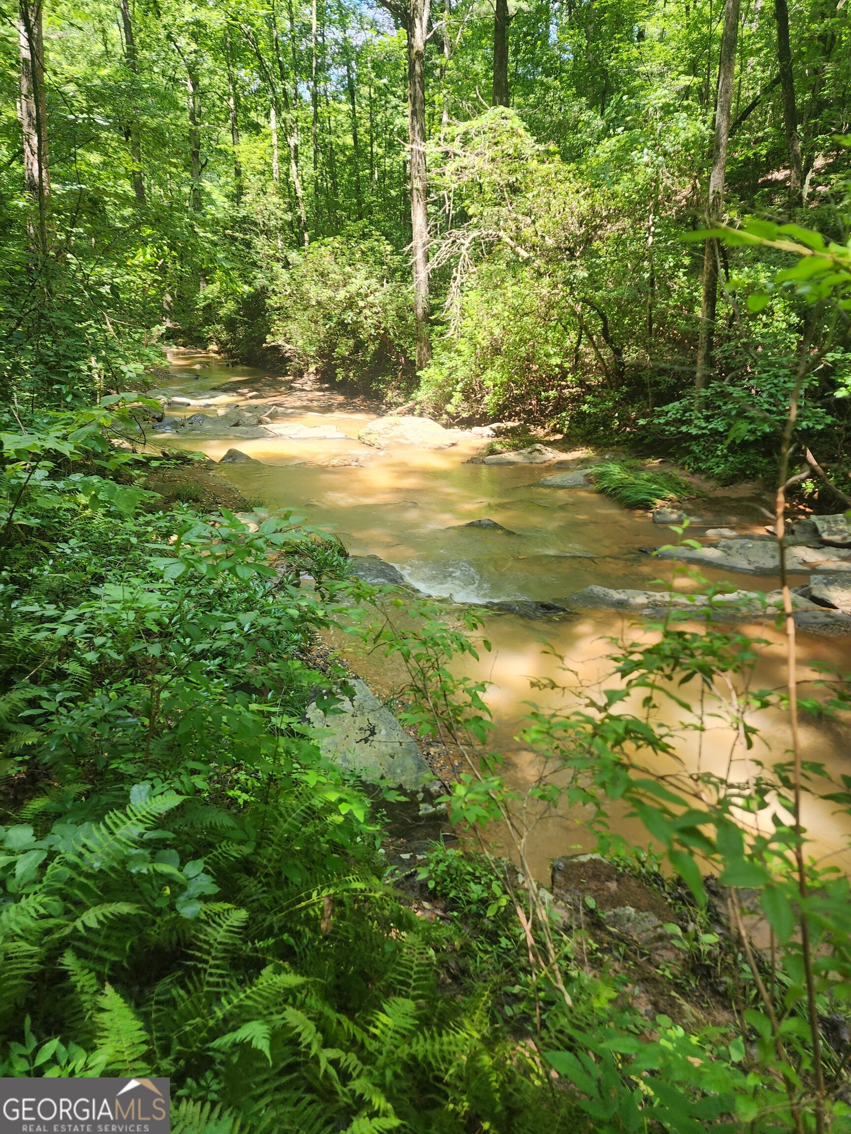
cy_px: 567
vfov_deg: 73.9
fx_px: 754
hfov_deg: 58.9
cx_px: 426
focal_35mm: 23
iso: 64
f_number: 1.8
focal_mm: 6.4
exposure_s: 1/180
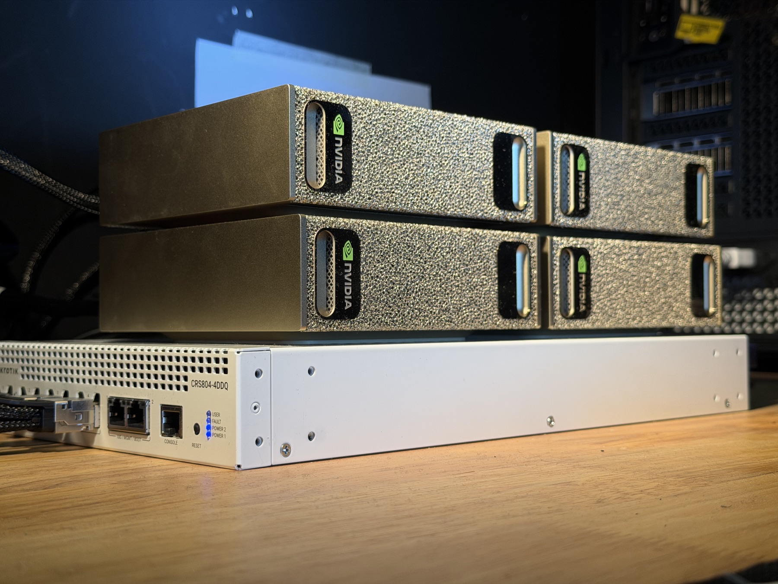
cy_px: 292
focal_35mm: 48
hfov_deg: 39.7
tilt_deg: -0.3
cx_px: 389
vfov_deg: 30.3
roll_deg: +0.0
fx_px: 1079
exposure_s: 1/121
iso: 50
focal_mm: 6.76
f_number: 1.78
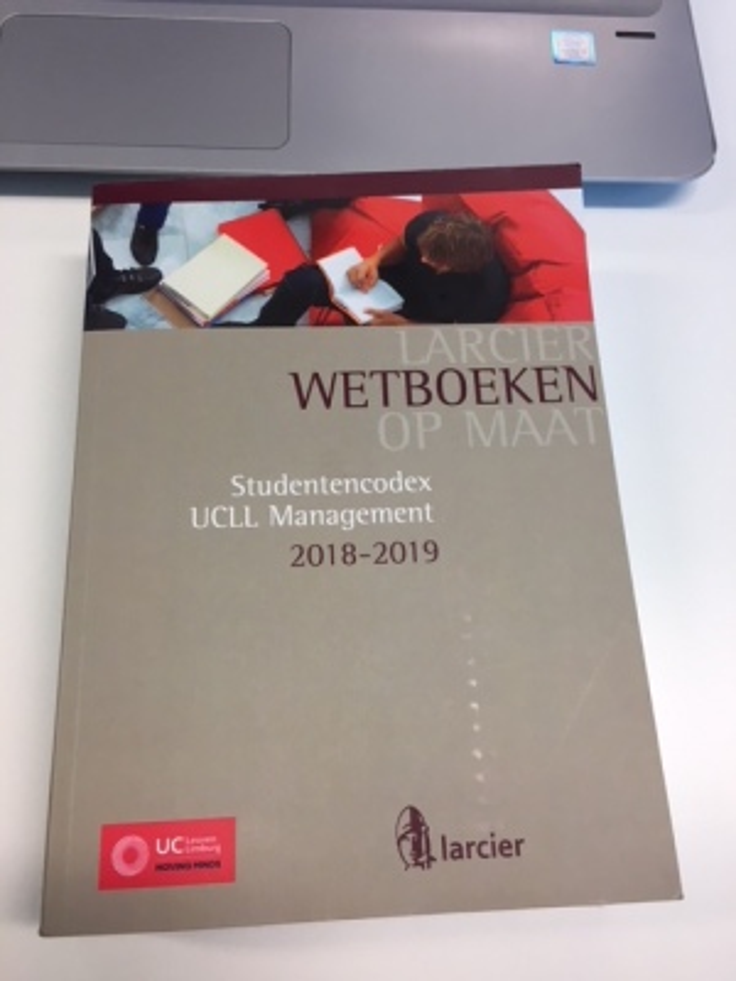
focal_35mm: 29
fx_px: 822
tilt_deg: -72.1
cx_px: 368
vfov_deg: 61.7
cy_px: 490
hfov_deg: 48.2
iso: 32
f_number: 2.2
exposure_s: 1/33
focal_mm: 4.15
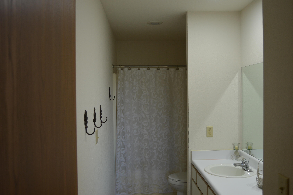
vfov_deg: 39.9
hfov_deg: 57.3
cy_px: 98
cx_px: 146
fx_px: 268
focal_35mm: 33
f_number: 3.5
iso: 400
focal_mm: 22
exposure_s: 1/60
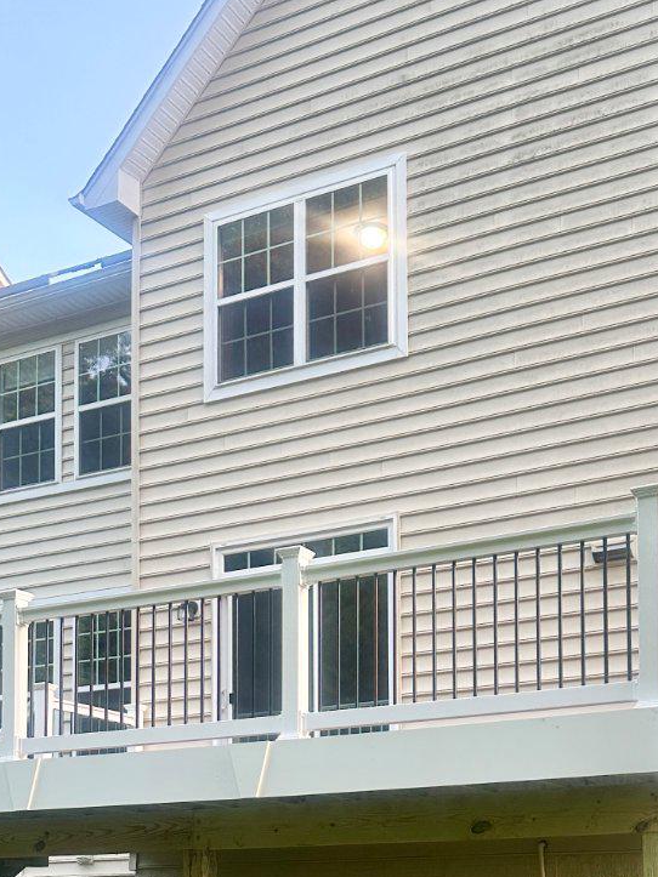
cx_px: 397
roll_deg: -0.1
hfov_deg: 28.5
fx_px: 1293
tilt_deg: +5.3
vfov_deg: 35.3
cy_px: 787
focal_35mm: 51
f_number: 1.78
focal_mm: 6.86
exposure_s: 1/121
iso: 200
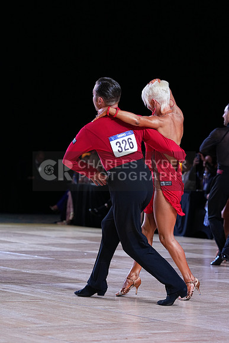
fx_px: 1221
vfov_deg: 16.0
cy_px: 172
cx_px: 114
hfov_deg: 10.7
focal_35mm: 128
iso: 1600
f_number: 4
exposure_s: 1/500
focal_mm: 128
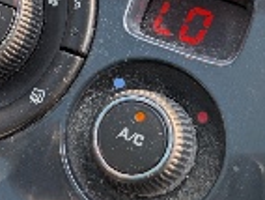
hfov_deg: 26.9
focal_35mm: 70
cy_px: 0
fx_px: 537
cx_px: 34
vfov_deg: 20.4
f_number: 1.68
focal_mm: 6.9
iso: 20
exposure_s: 1/992
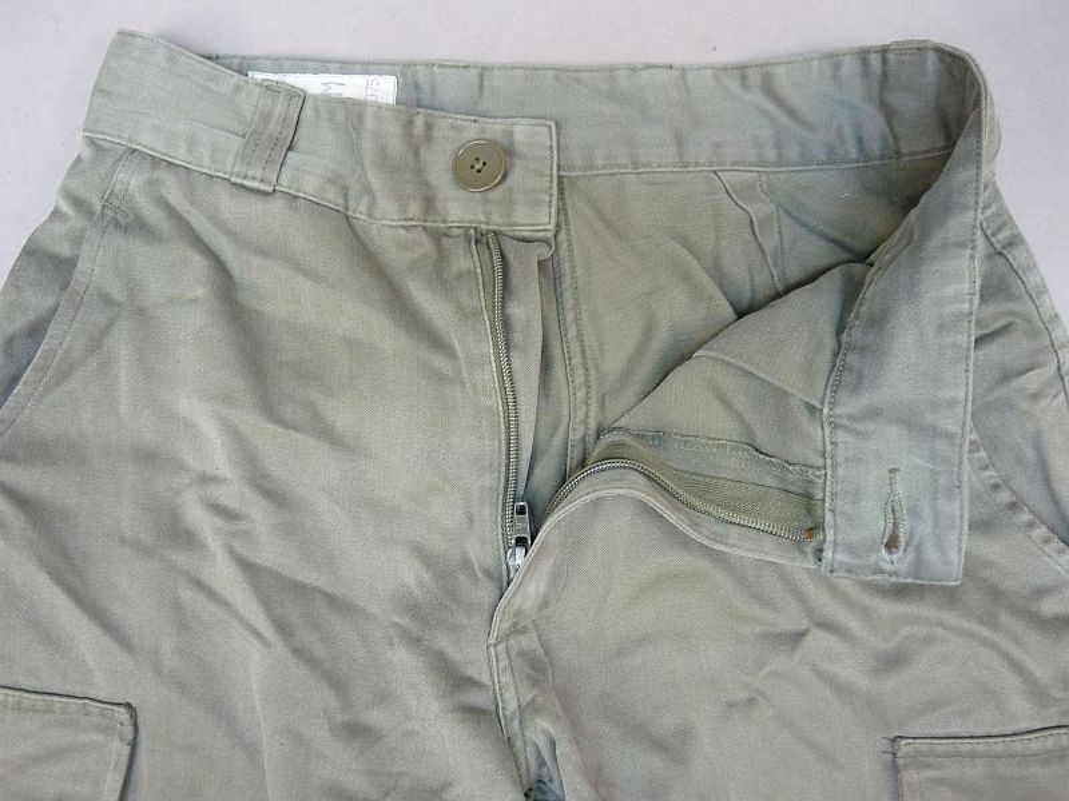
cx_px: 534
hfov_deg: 65.3
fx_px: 834
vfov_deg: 51.4
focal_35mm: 27
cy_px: 400
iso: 320
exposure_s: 1/30
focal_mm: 4.8
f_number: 2.8
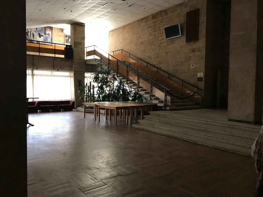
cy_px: 98
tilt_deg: -0.9
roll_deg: -0.4
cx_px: 132
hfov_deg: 63.4
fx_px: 213
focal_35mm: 28
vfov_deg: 49.7
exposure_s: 1/17
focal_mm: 3.99
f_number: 1.8
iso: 50
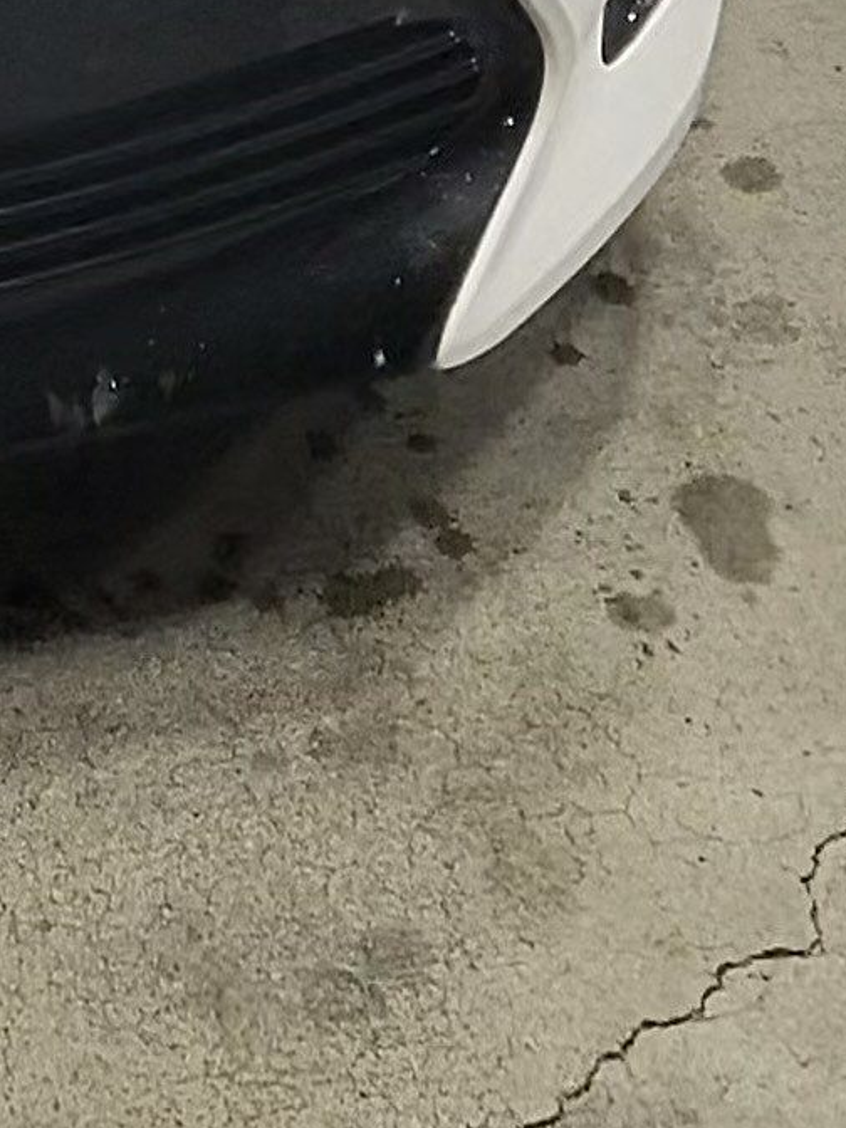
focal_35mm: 78
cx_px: -230
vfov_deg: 18.2
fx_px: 2542
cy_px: -1041
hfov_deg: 17.8
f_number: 2.2
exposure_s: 1/59.9
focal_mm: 2.24
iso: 79
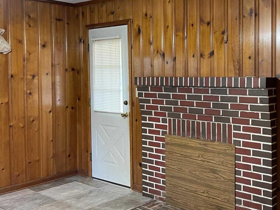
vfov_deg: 33.5
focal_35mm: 43
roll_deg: +0.8
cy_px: 87
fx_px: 348
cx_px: 225
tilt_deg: -2.9
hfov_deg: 41.9
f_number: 1.6
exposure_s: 1/40
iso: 400
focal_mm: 5.1
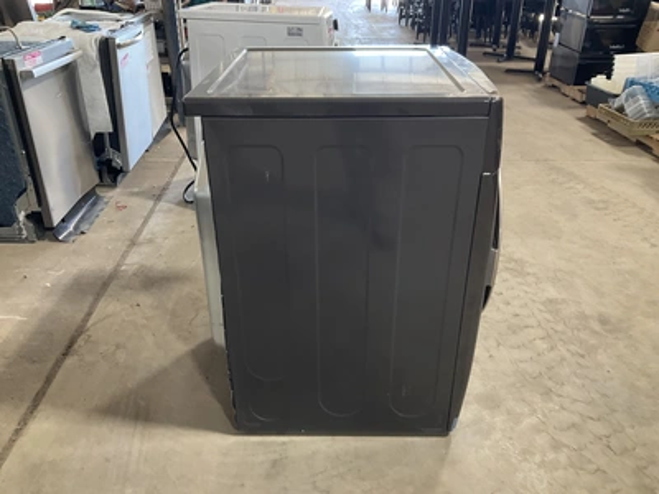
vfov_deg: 48.2
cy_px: 247
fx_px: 552
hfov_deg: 61.7
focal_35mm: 29
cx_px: 330
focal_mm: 3
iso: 160
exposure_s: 1/60
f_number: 1.8
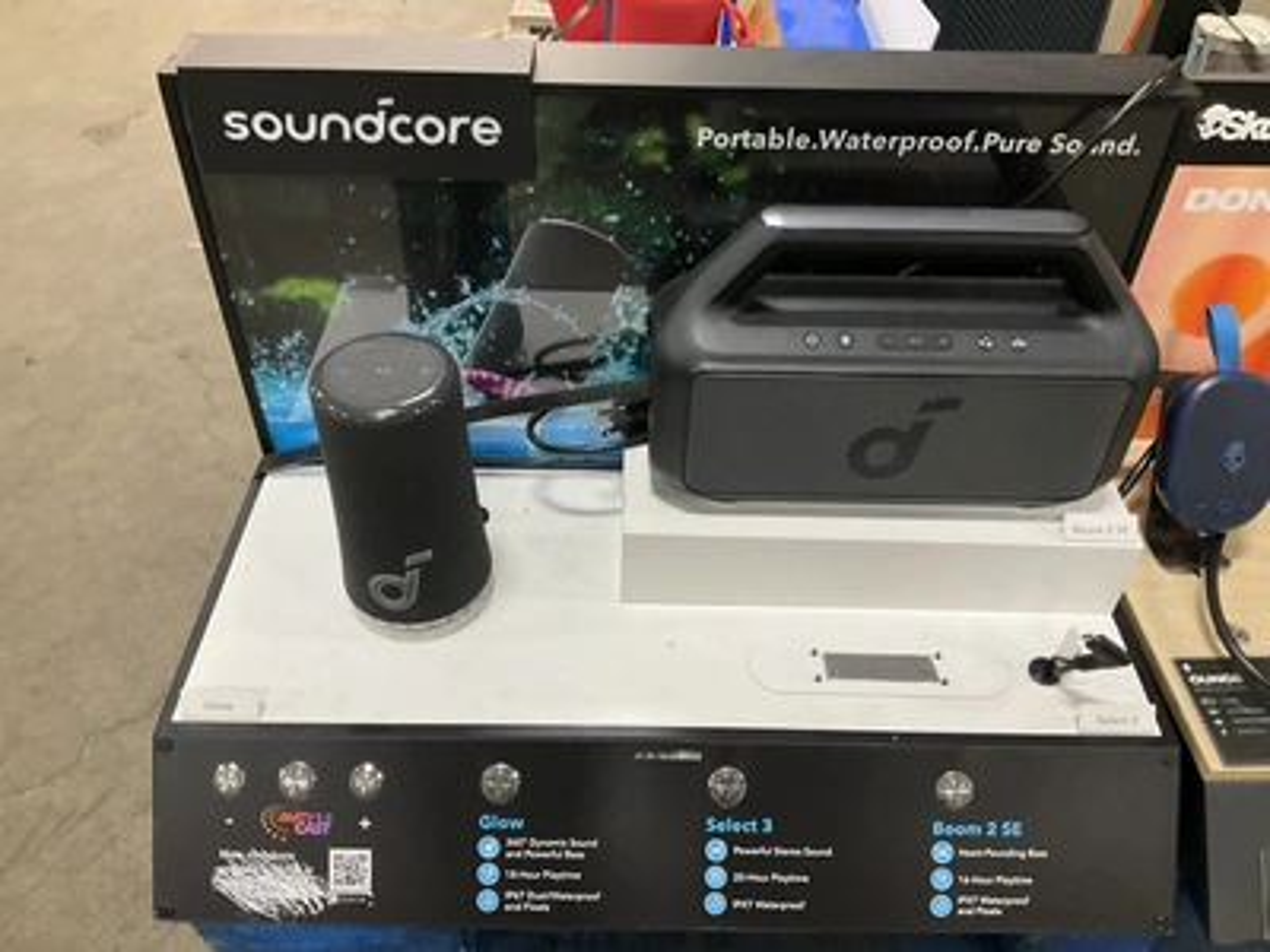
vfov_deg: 48.2
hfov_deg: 61.7
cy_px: 476
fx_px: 1064
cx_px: 635
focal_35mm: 29
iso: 200
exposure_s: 1/60
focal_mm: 3
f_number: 1.8
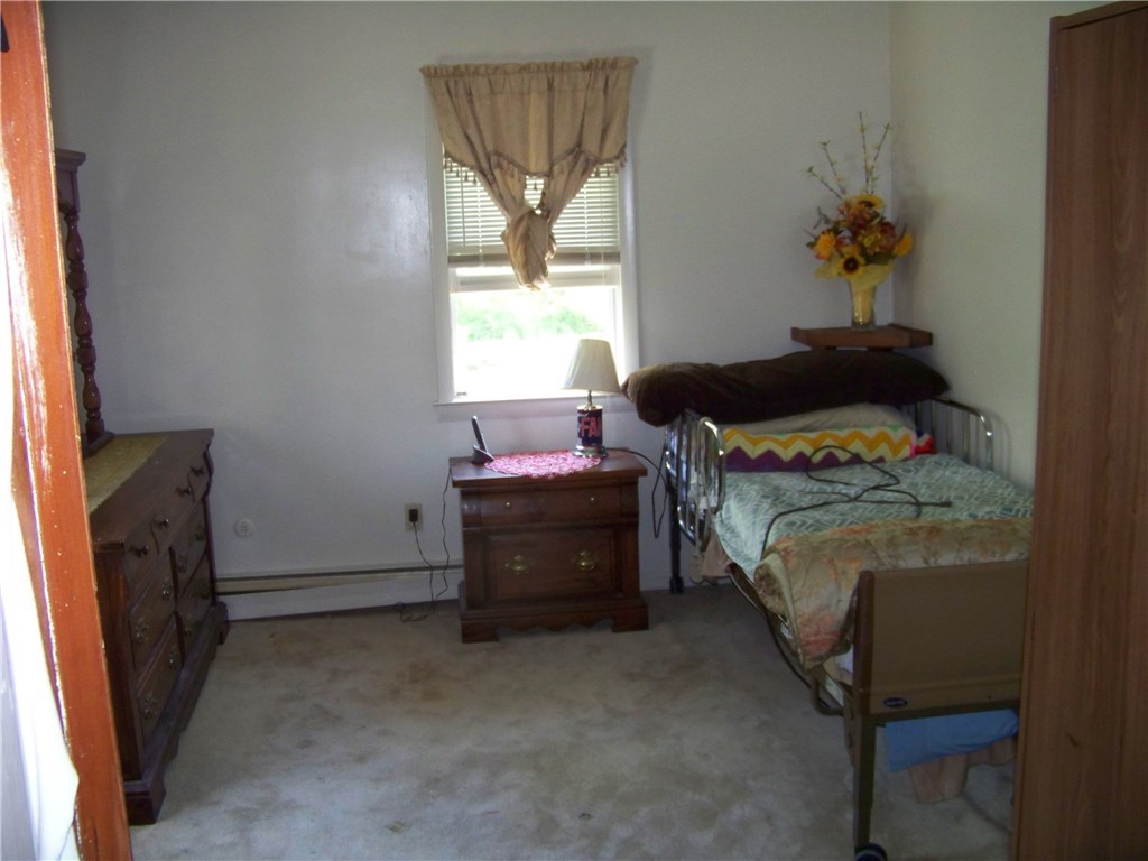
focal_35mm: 36
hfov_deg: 51.4
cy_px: 430
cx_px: 574
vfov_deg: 39.7
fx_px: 1194
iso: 200
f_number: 2.8
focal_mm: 5.85
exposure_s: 1/30
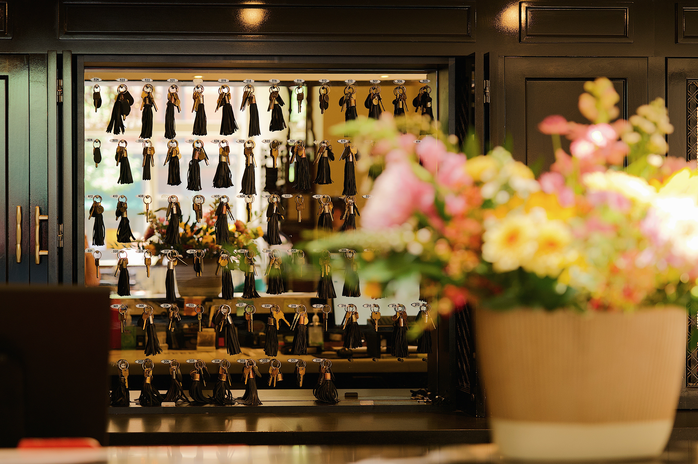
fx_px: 1240
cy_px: 232
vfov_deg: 21.2
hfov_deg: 31.4
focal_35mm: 64
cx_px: 349
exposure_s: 1/50
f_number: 3.2
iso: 400
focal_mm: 64
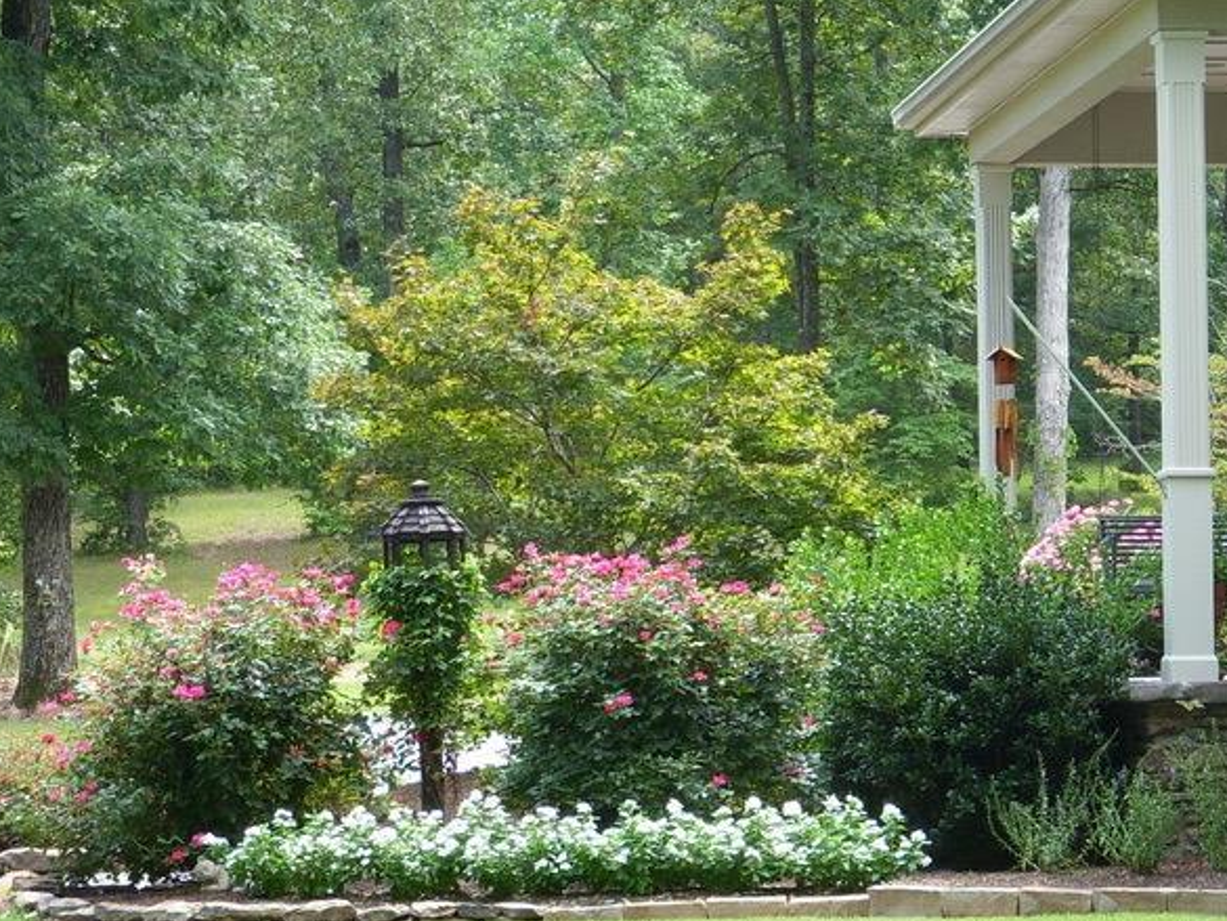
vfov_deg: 11.1
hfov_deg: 14.8
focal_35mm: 133
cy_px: 600
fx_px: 4715
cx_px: 906
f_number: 3.8
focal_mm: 12.6
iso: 100
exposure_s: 1/80
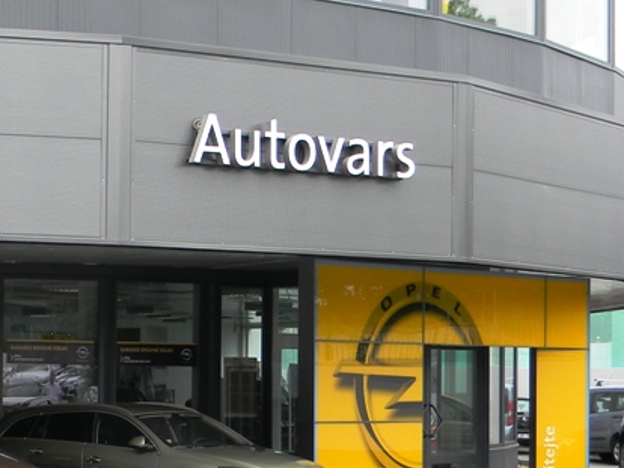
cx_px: -38
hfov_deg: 21.1
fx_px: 1605
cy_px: 333
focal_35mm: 89
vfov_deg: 16.6
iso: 80
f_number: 3.7
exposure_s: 1/265
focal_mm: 6.4
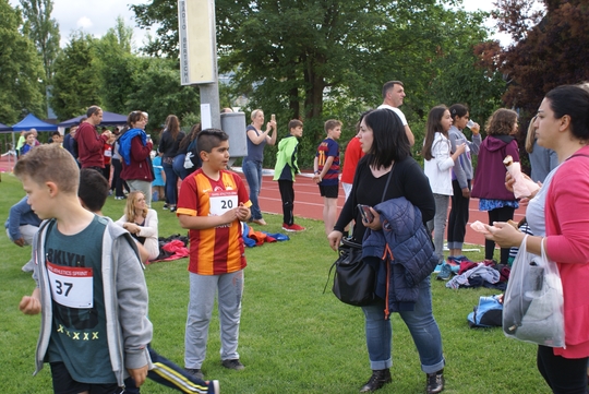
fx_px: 688
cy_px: 197
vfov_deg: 32.0
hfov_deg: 46.4
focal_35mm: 42
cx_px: 294
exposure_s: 1/125
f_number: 5
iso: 125
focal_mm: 28
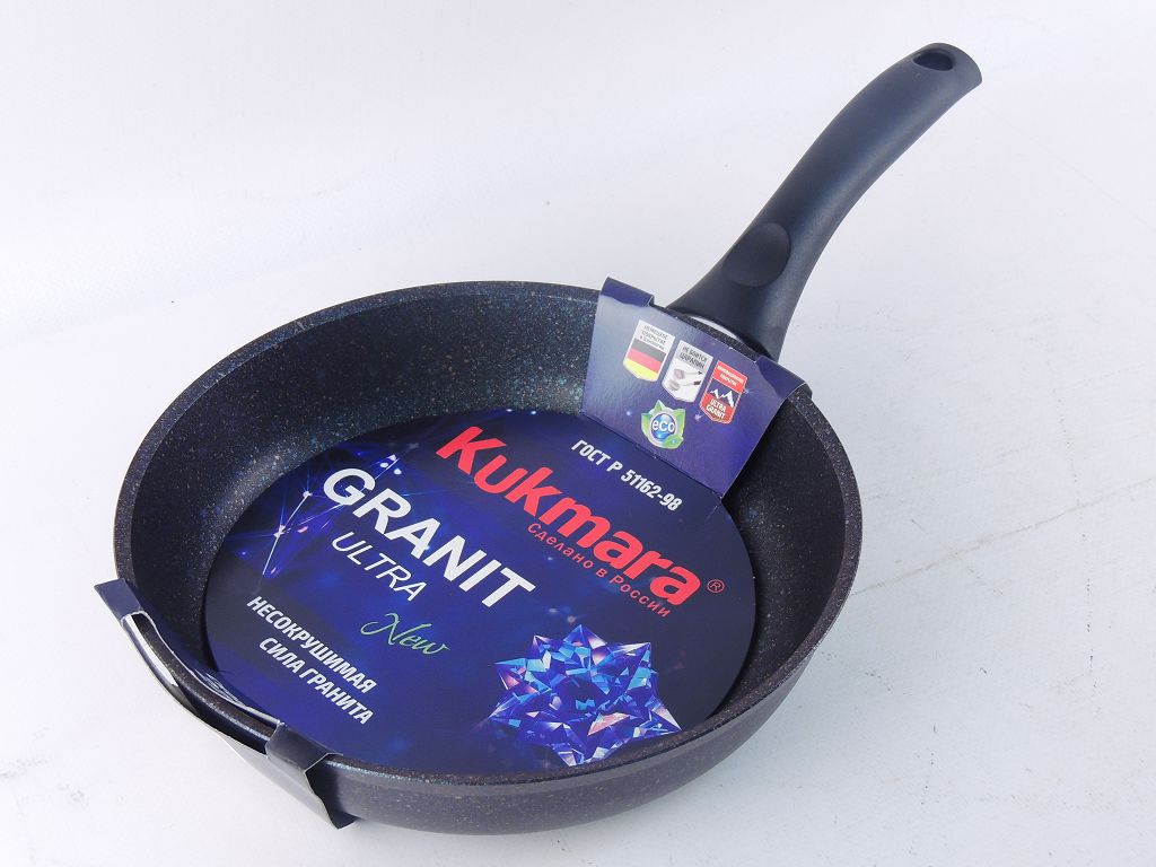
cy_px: 434
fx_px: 2004
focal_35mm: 60
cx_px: 578
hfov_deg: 32.2
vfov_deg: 24.4
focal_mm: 10.7
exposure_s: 1/60
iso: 220
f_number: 3.7
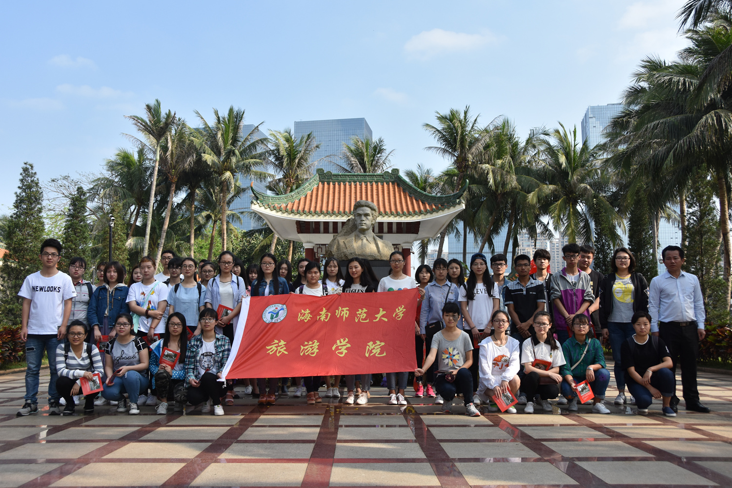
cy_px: 244
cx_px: 366
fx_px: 671
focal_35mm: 33
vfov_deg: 40.0
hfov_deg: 57.2
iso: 400
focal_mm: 22
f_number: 6.3
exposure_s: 1/1600
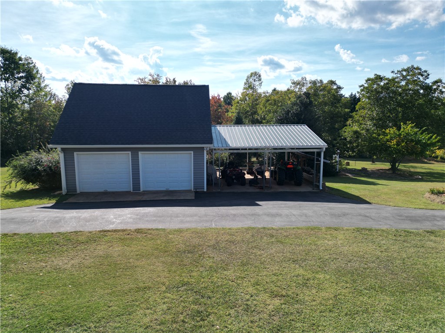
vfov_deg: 56.8
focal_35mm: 24
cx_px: 222
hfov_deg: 71.6
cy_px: 166
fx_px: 309
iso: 110
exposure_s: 1/4000
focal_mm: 6.72
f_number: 1.7
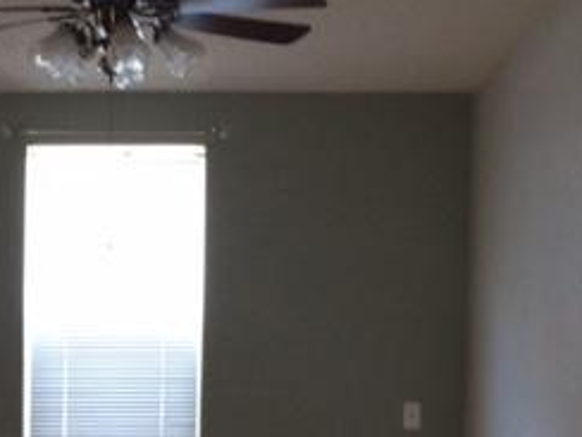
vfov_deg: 19.3
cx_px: 60
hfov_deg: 24.9
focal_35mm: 76
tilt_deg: -2.6
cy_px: 322
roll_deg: -0.1
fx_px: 1278
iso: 200
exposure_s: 1/17
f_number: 2.2
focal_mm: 4.15
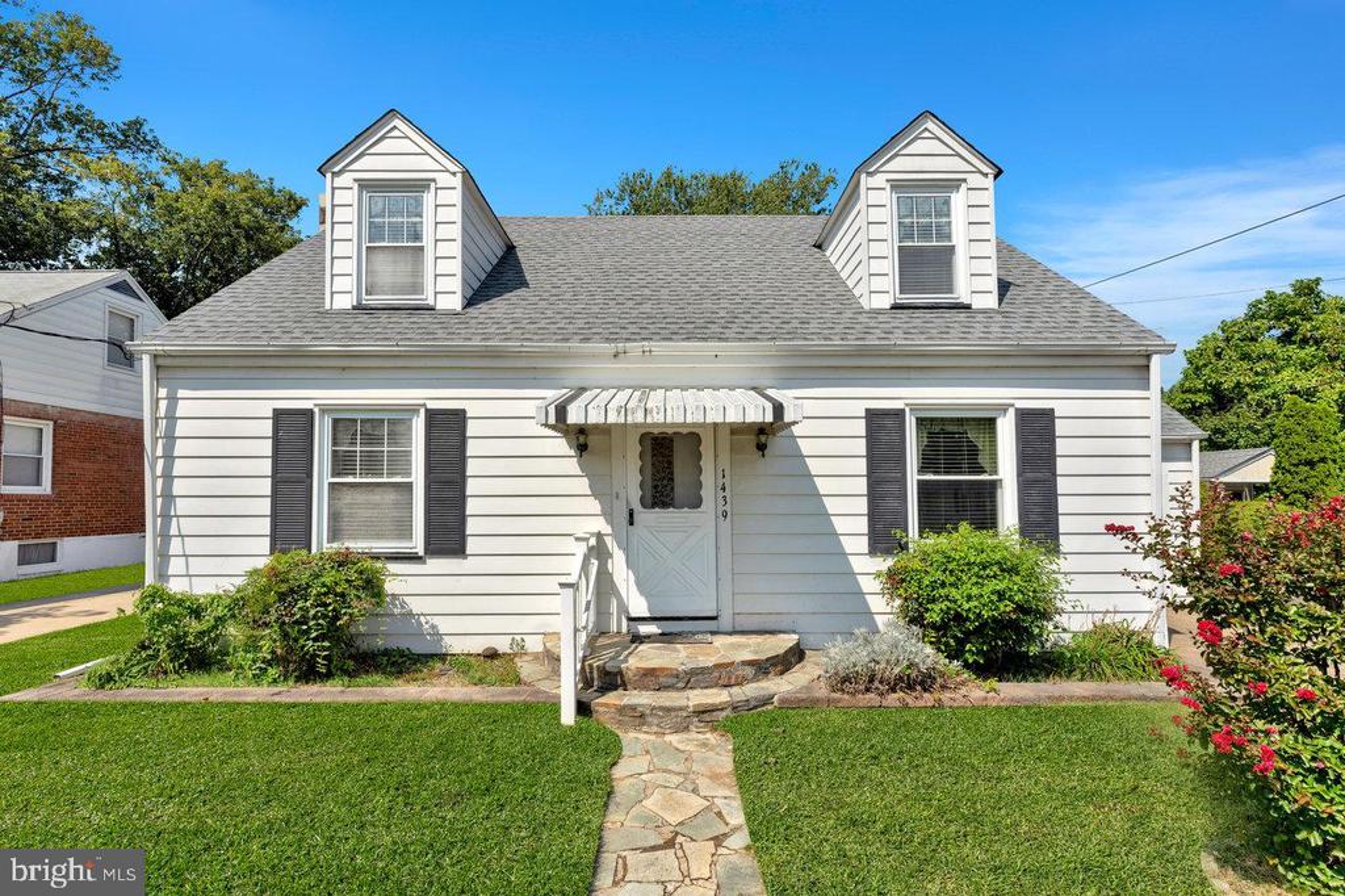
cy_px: 448
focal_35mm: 14
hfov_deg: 104.3
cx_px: 672
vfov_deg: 81.2
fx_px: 523
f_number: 8
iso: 100
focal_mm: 14
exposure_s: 1/500
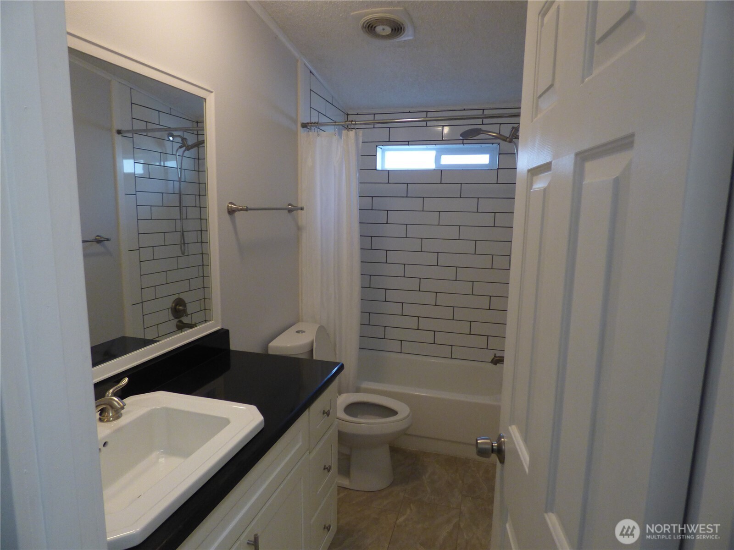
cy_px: 275
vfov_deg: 66.0
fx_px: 424
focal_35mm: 20
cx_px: 367
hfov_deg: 81.7
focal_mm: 3.58
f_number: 2.8
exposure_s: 1/60
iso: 250
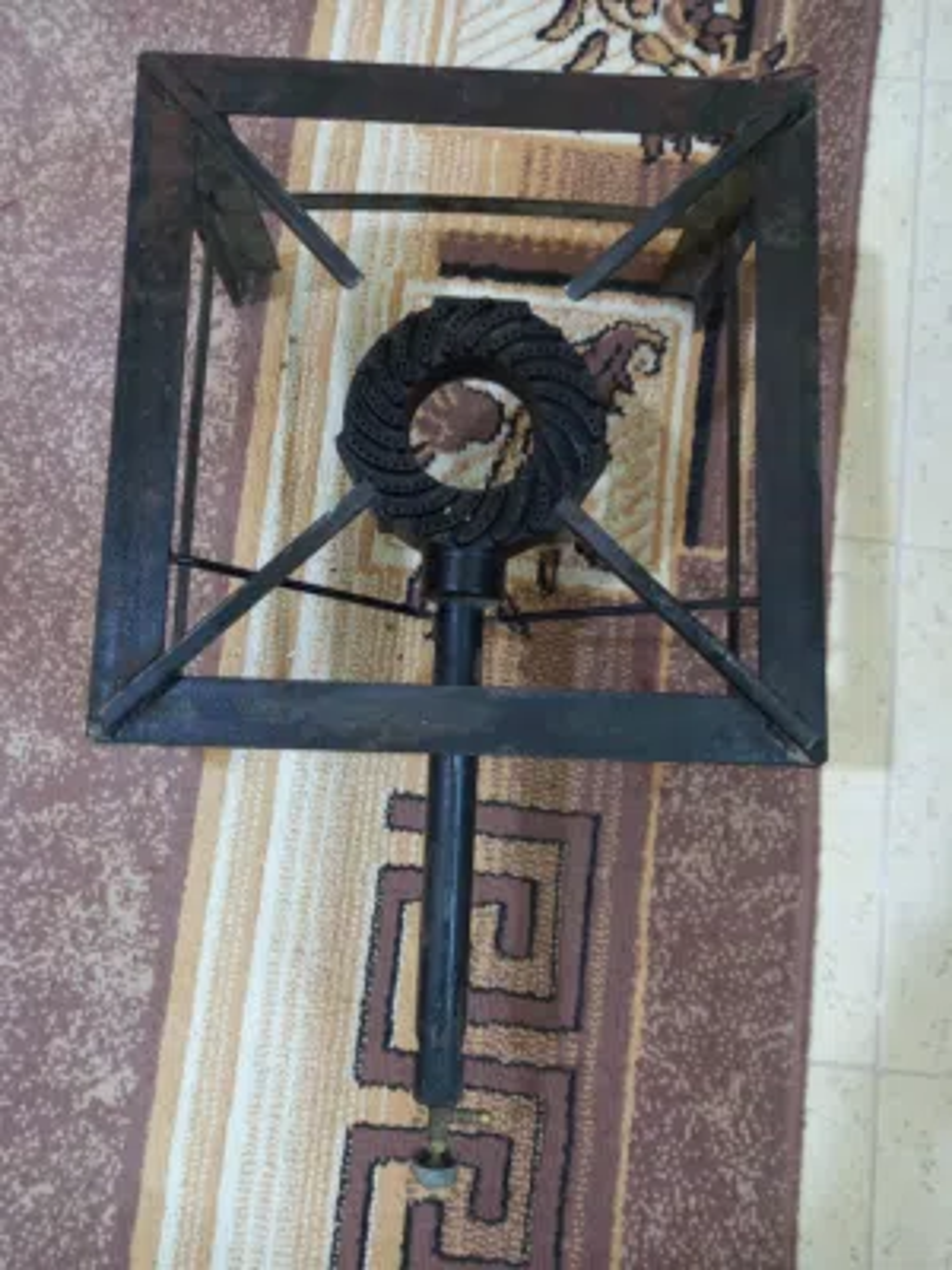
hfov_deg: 54.9
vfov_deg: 69.4
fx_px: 917
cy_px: 635
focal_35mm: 25
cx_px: 476
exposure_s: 1/20
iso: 400
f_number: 2
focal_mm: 4.6
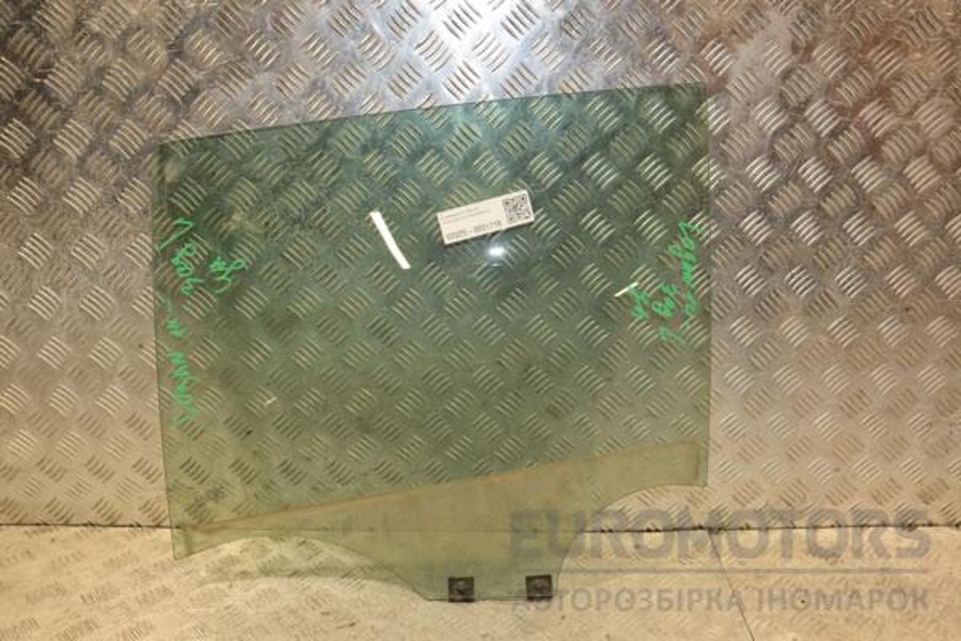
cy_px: 320
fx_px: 841
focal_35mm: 32
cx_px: 480
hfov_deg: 59.5
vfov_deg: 41.7
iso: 800
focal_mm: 21
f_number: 5
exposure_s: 1/160
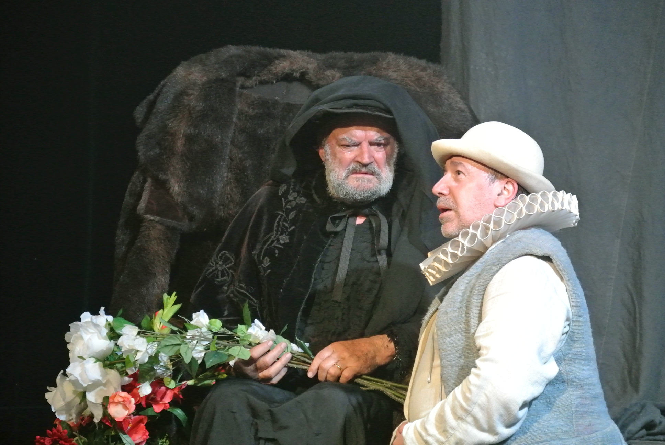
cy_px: 222
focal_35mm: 166
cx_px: 332
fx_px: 3070
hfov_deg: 12.4
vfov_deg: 8.3
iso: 3200
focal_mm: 61.6
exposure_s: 1/60
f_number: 4.5
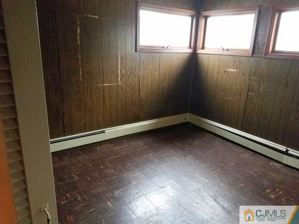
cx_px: 150
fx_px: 225
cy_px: 112
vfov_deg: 53.1
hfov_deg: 67.3
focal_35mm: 26
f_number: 1.7
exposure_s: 1/50
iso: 800
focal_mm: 4.2
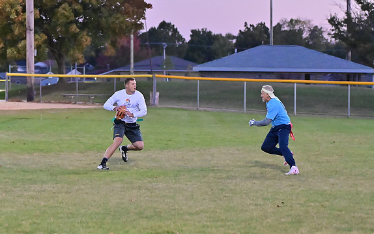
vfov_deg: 9.4
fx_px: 1427
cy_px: 122
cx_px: 188
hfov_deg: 14.9
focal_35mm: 140
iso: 6400
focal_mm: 91
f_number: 4
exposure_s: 1/500
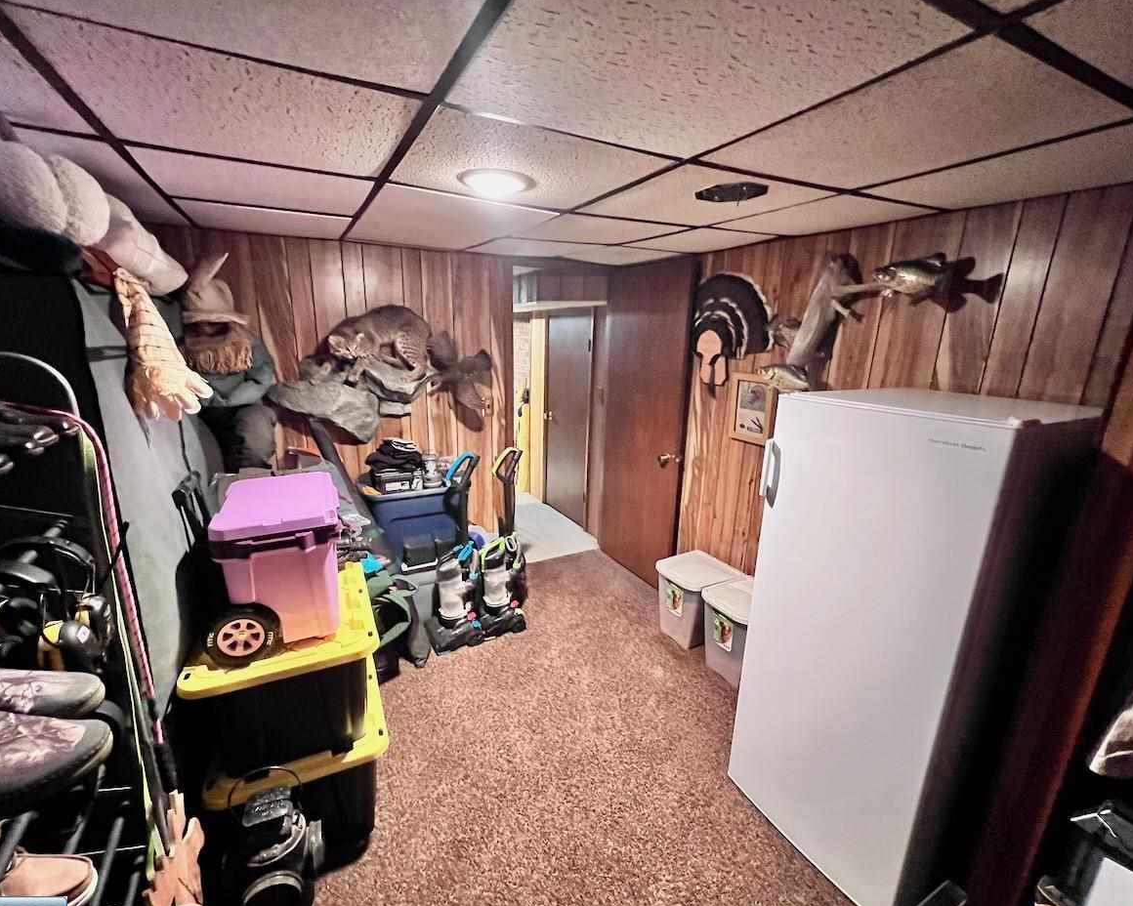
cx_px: 560
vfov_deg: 88.0
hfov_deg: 100.7
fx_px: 469
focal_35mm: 14
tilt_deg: -16.5
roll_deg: -1.5
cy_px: 464
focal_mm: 1.57
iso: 1000
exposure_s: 1/40
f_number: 1.8
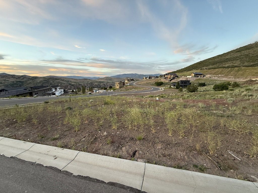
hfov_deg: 102.1
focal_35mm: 14
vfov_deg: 85.7
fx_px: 104
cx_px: 129
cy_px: 96
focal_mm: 2.22
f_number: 2.2
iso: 125
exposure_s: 1/99
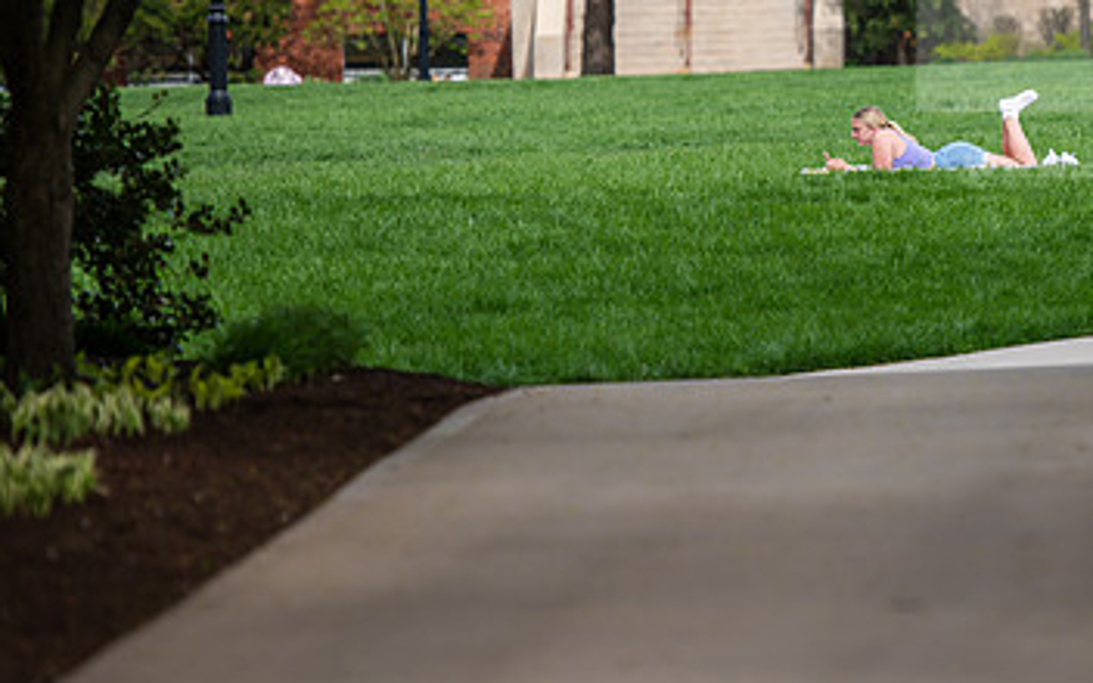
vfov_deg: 4.5
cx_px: 823
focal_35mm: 294
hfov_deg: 7.1
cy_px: 228
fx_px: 8758
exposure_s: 1/400
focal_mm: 175
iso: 100
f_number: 3.2
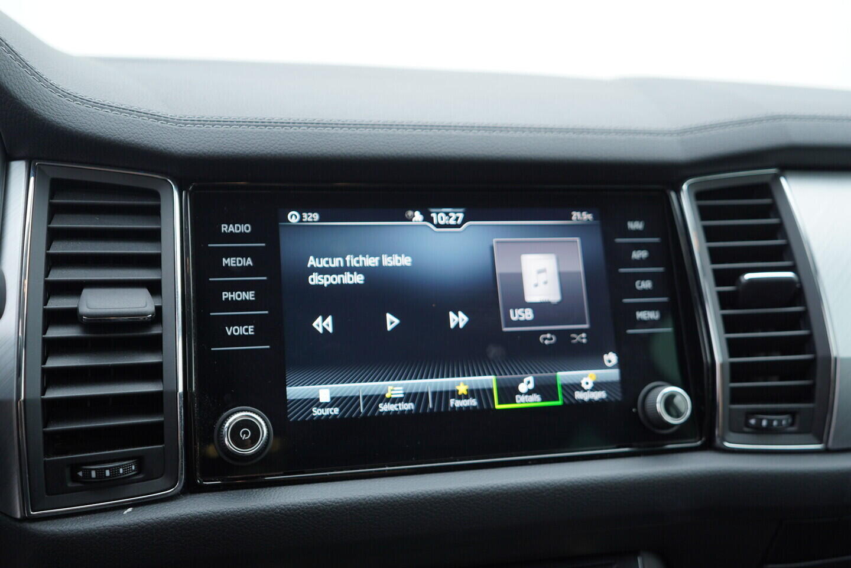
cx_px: 426
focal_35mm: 36
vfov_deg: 36.9
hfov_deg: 53.1
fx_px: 851
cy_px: 284
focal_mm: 24
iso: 125
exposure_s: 1/40
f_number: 2.8
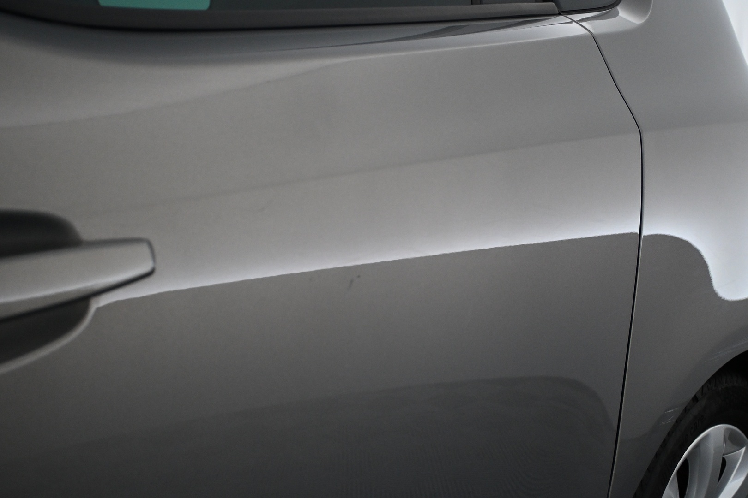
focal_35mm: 34
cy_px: 249
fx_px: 717
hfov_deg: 55.1
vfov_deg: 38.4
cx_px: 374
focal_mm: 23
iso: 2000
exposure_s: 1/125
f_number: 4.2
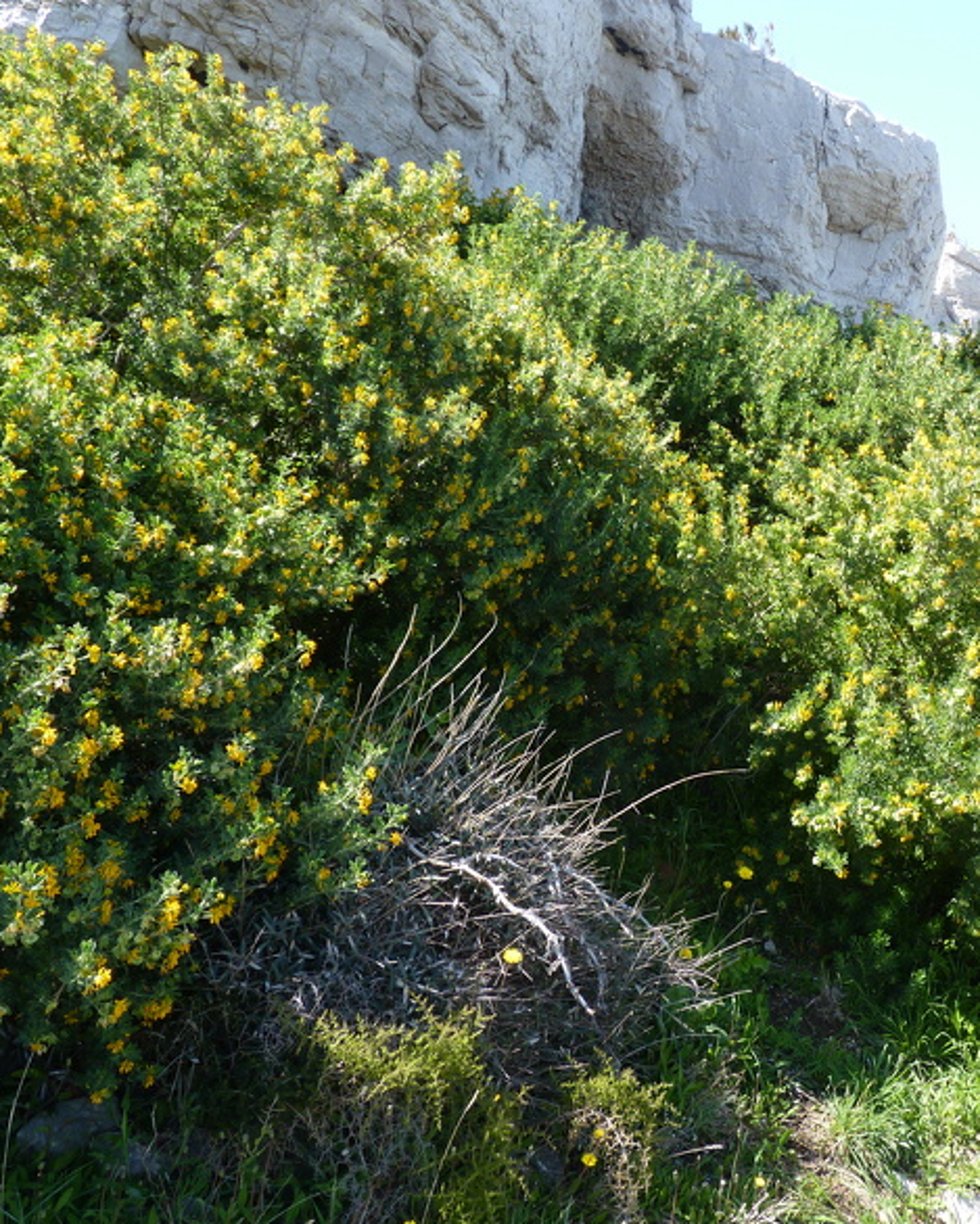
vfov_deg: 50.3
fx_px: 1305
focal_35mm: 36
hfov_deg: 39.7
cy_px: 610
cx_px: 767
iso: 80
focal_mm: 4.8
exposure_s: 1/125
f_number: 4
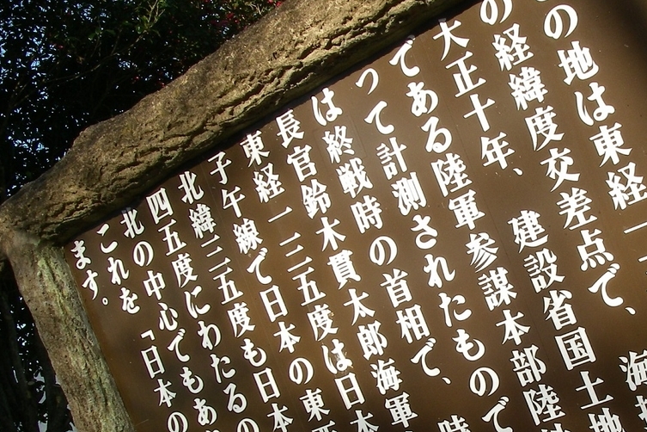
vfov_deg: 21.5
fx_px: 1132
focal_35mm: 63
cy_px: 296
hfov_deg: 31.2
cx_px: 498
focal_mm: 6.3
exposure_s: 1/125
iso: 64
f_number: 6.6
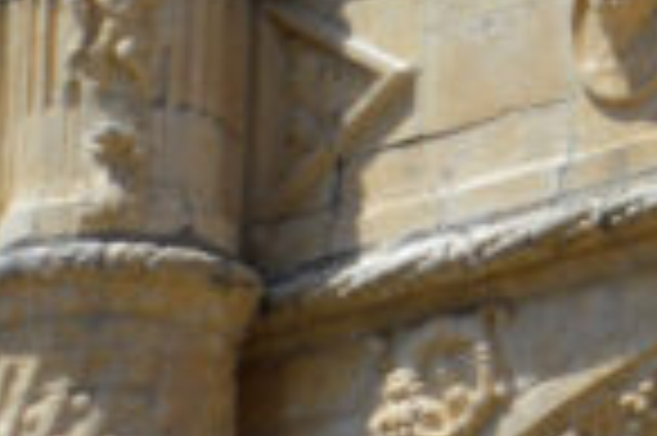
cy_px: -798
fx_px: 10546
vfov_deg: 2.3
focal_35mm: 579
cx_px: 1431
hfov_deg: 3.5
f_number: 9
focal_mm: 55
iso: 100
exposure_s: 1/320
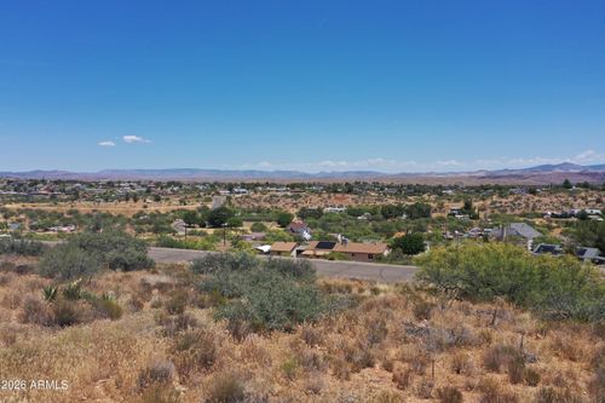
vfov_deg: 46.4
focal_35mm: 28
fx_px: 470
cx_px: 302
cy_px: 202
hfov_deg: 65.5
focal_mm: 10.26
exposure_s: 1/640
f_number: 5
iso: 100
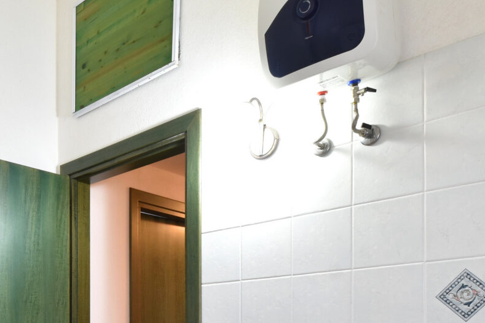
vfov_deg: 31.7
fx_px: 512
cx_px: 83
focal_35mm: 38
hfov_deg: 47.4
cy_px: 341
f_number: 11
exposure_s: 1/2
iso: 400
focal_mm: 10
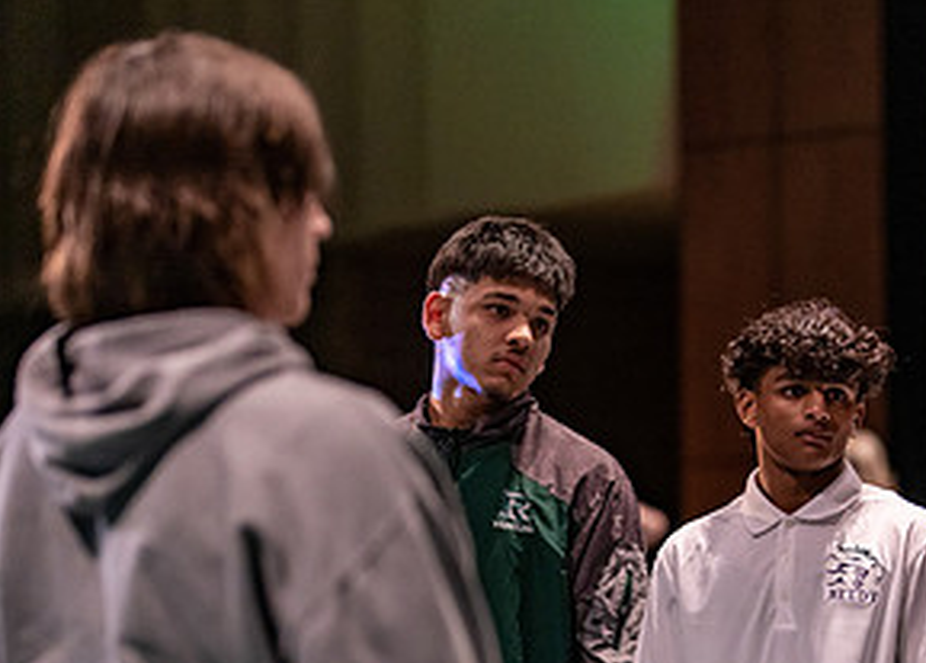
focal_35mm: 105
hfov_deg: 18.9
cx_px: 695
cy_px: 528
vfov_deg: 13.6
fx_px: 2764
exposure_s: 1/1000
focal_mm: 50
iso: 1600
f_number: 1.2
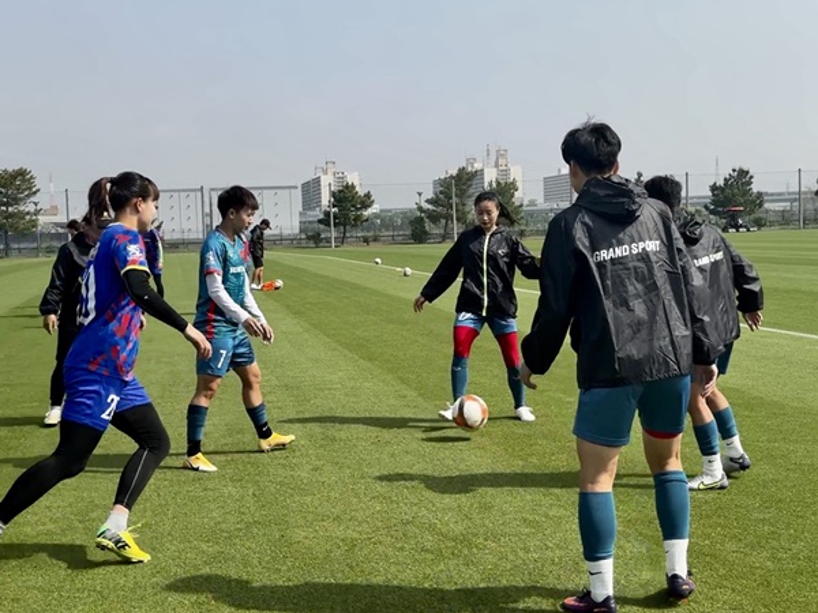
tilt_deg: -3.1
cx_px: 409
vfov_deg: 30.3
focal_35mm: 48
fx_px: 1134
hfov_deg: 39.7
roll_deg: +1.1
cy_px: 306
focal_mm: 6.86
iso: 64
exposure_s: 1/3731
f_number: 1.78
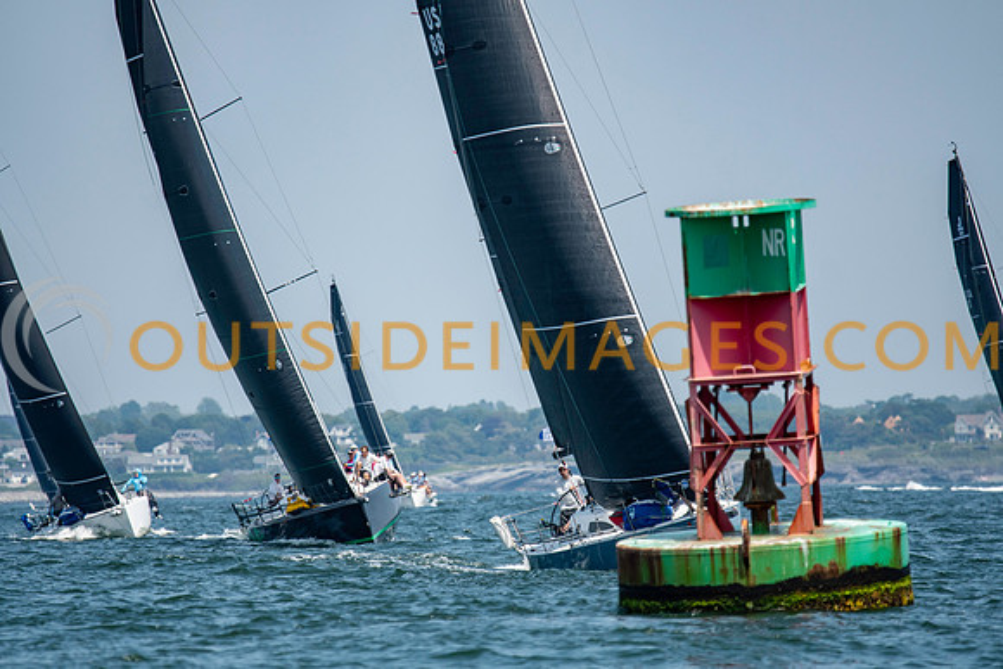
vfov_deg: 3.1
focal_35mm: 450
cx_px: 502
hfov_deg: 4.6
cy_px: 334
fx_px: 12540
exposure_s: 1/3200
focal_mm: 300
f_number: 4
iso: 200
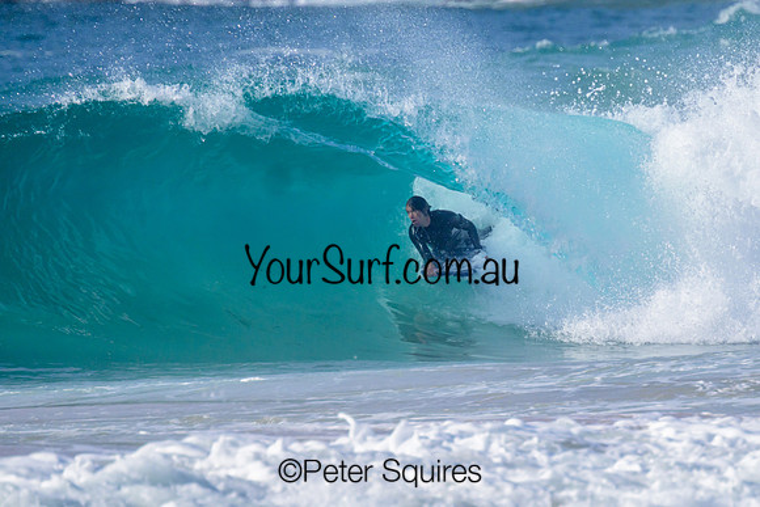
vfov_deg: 1.3
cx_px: 490
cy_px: 265
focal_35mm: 1031
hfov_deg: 2.0
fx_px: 21768
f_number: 11
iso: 720
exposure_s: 1/2000
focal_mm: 800
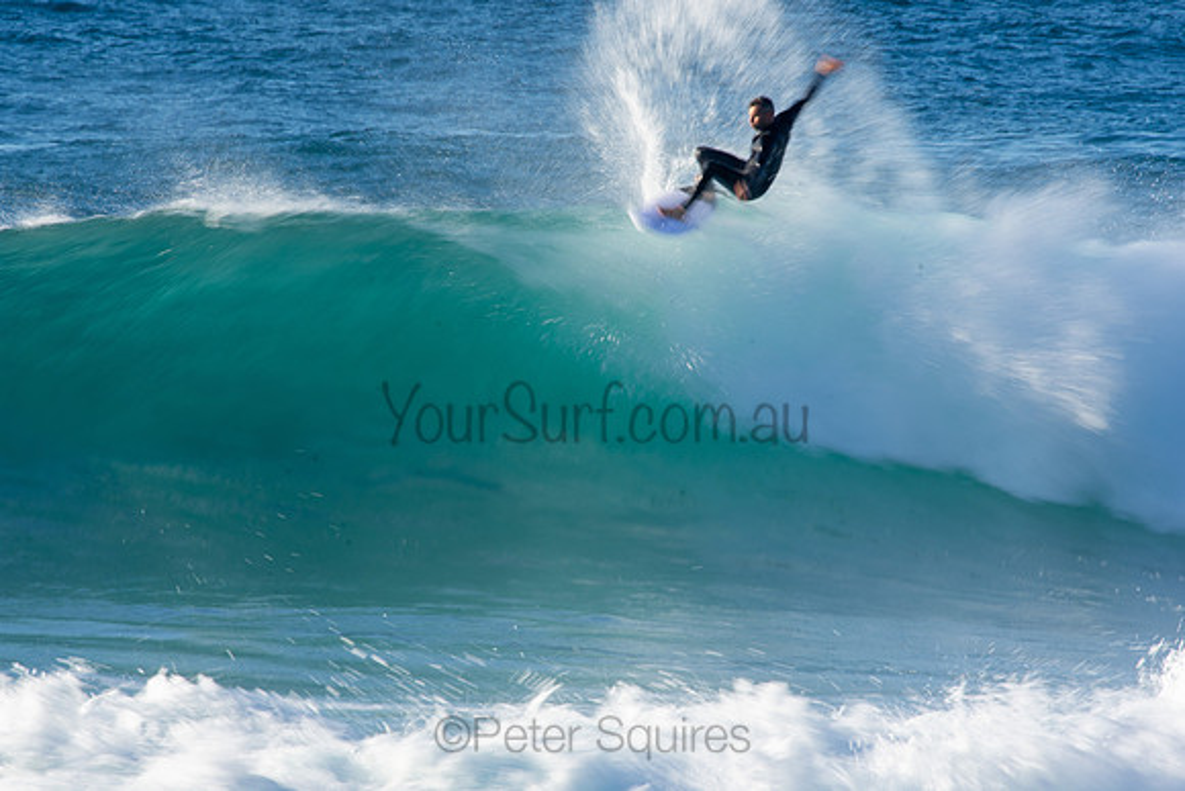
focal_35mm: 750
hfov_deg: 2.7
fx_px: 24692
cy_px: 396
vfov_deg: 1.8
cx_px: 592
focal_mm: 500
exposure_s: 1/25
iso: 100
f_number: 22
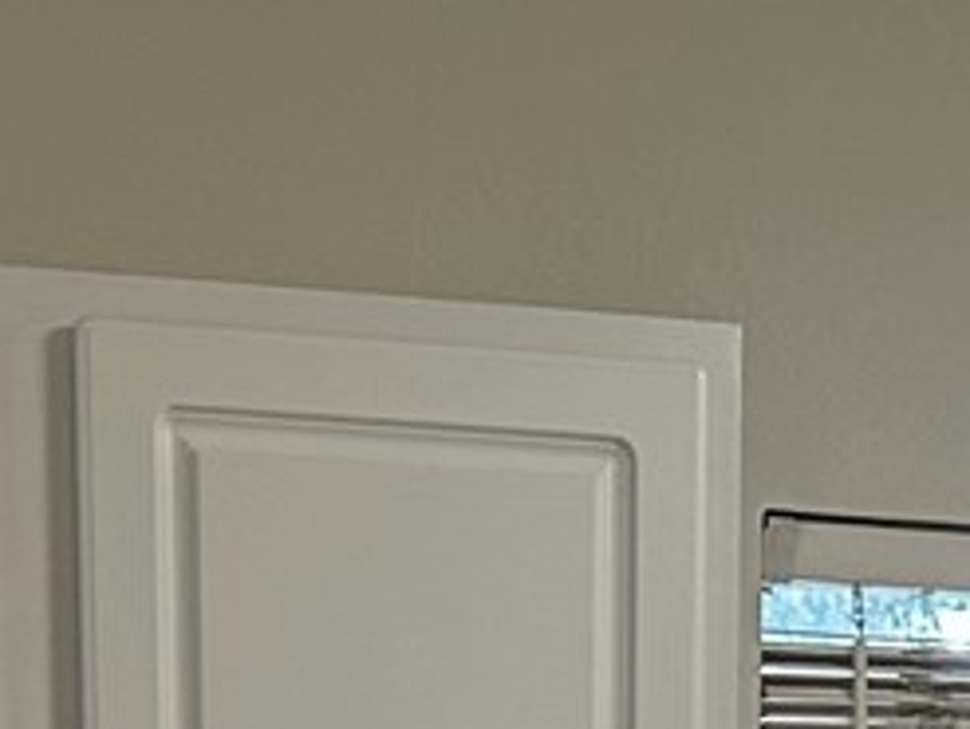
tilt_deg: -15.1
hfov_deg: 12.6
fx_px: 4376
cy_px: 2333
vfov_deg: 7.9
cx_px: 820
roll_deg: -0.9
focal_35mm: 156
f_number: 1.78
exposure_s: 1/120
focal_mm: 6.86
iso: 200
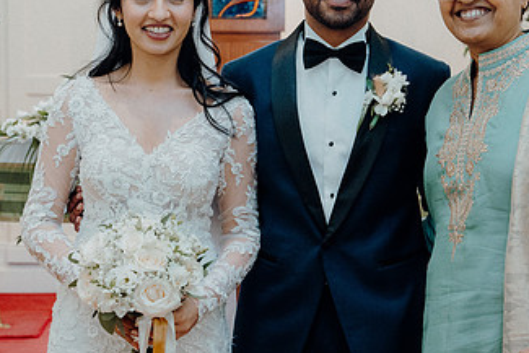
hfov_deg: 20.4
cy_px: 131
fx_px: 1470
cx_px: 314
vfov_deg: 13.7
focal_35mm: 100
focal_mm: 56
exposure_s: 1/160
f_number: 5
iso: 2500
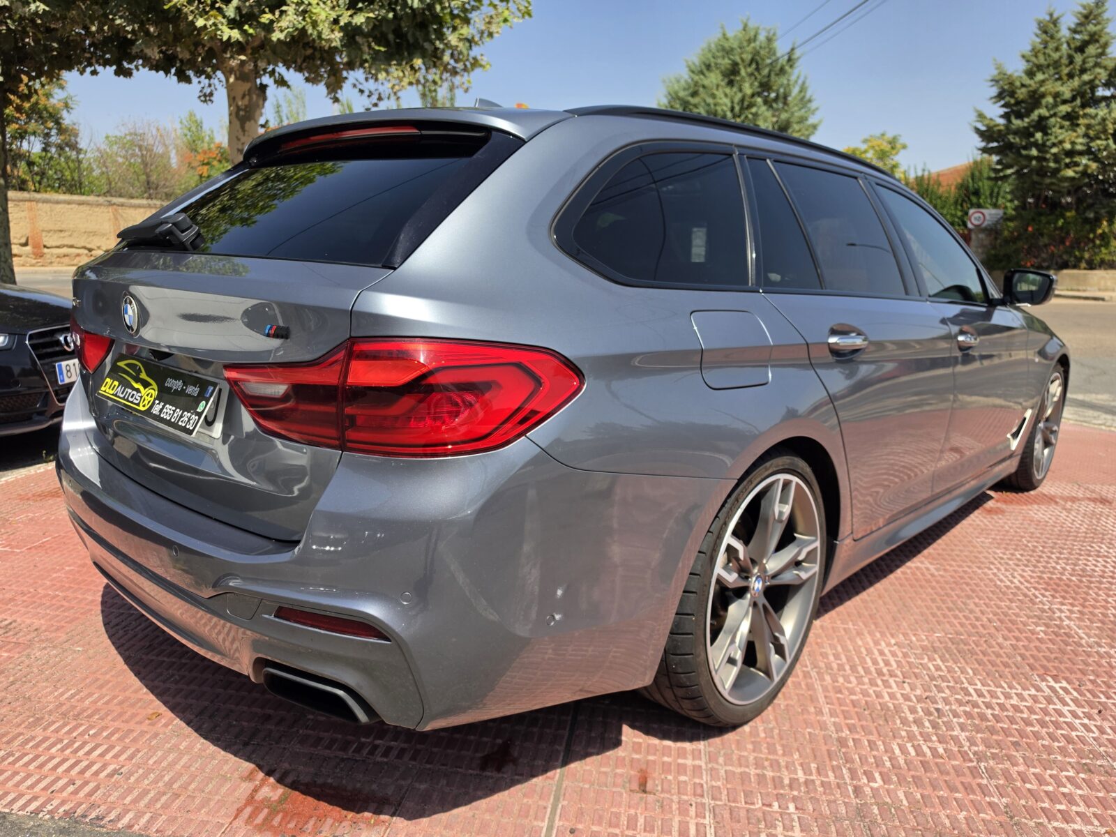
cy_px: 418
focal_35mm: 23
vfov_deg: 58.9
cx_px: 558
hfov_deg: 73.9
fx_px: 742
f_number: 1.4
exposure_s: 1/5445
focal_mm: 6.5
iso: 64
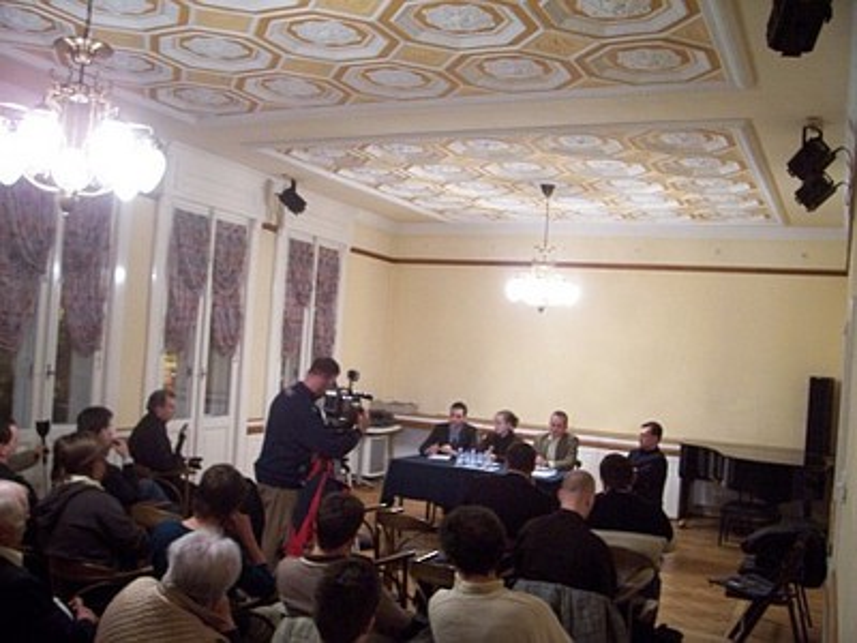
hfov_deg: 54.0
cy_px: 322
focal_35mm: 34
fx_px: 842
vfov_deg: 41.8
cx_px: 428
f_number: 2.7
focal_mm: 5.6
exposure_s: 1/8
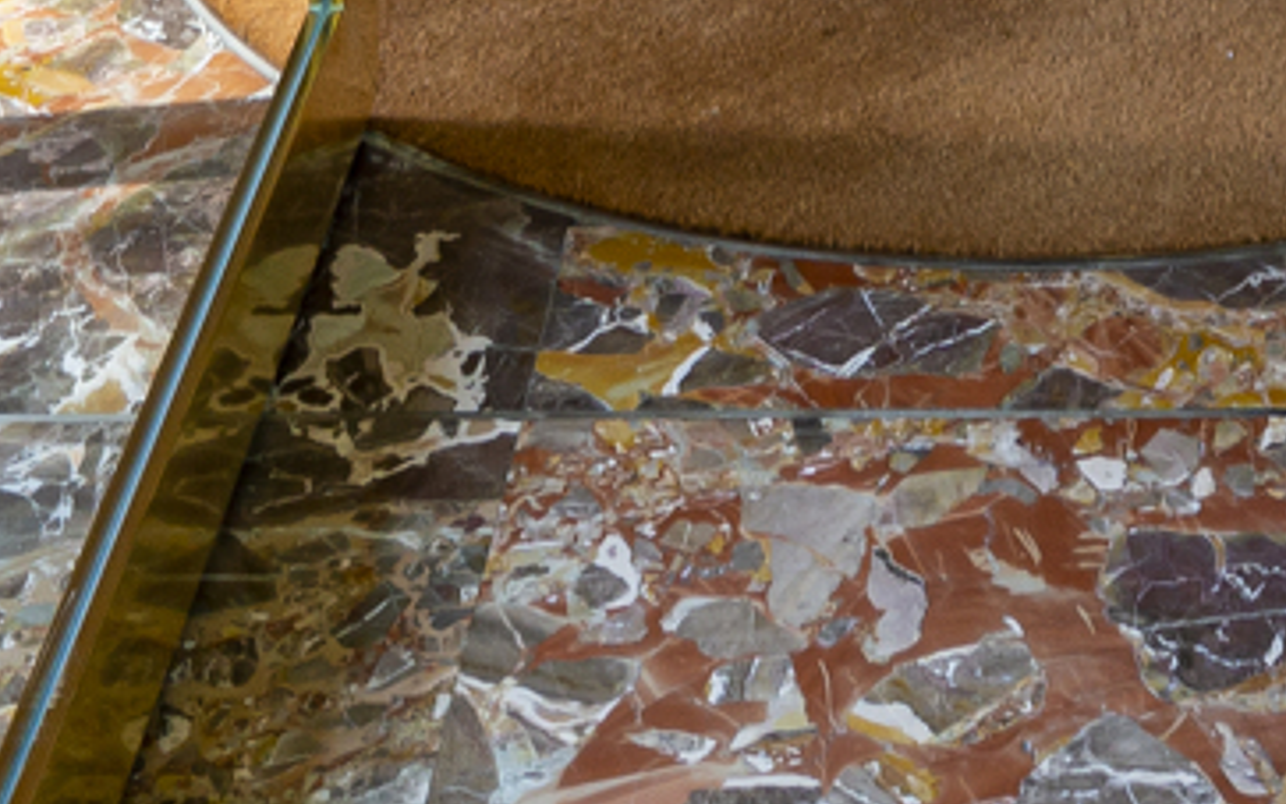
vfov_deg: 8.7
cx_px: 1166
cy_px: -1967
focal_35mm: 108
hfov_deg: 18.9
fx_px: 3786
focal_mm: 15
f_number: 9
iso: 100
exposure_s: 1/8
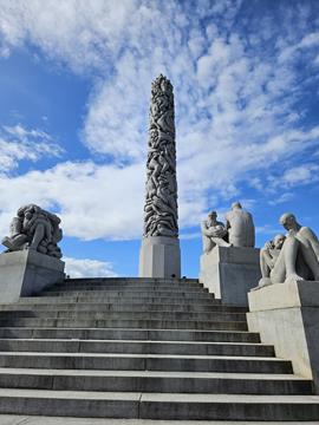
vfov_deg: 73.9
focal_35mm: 23
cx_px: 160
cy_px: 212
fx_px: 283
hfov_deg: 58.9
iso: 25
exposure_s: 1/3282
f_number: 1.8
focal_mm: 5.4
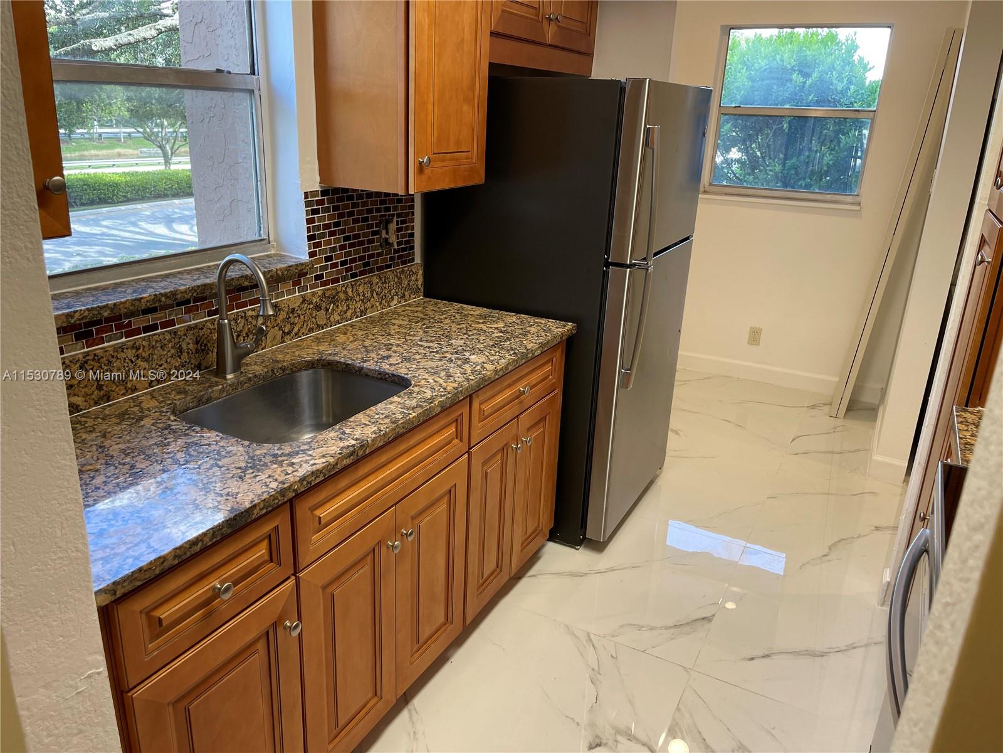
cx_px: 502
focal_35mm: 26
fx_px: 753
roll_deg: -1.4
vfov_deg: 53.1
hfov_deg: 67.3
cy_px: 376
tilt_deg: -19.4
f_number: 1.6
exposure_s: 1/120
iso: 100
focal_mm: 5.1
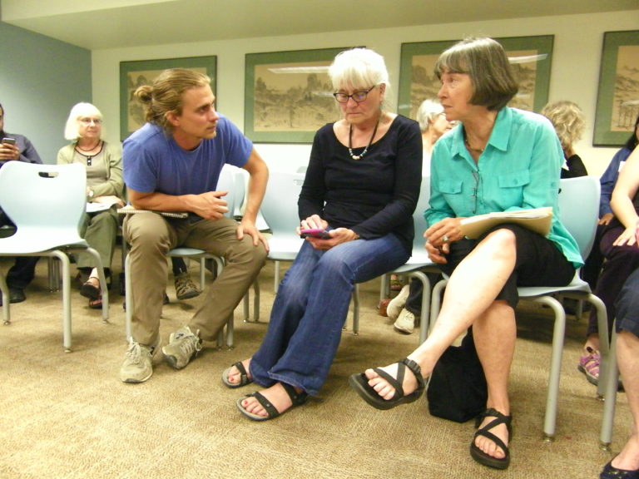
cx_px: 320
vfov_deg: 49.7
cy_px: 240
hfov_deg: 63.4
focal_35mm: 28
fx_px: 517
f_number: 2.6
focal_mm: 4.9
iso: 500
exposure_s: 1/30
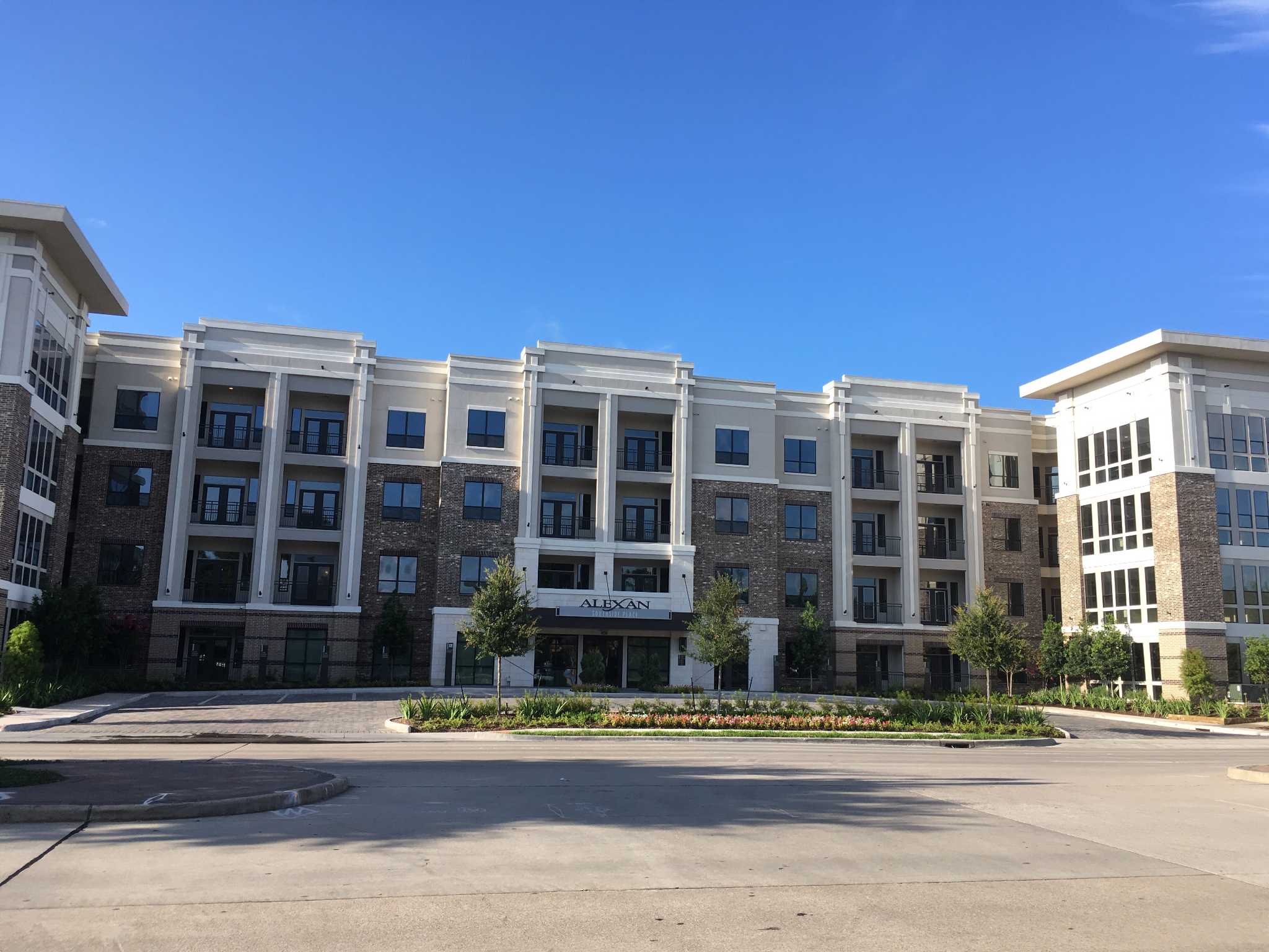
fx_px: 1063
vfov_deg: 48.2
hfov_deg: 61.7
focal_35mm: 29
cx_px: 634
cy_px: 476
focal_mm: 4.15
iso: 25
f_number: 2.2
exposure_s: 1/836
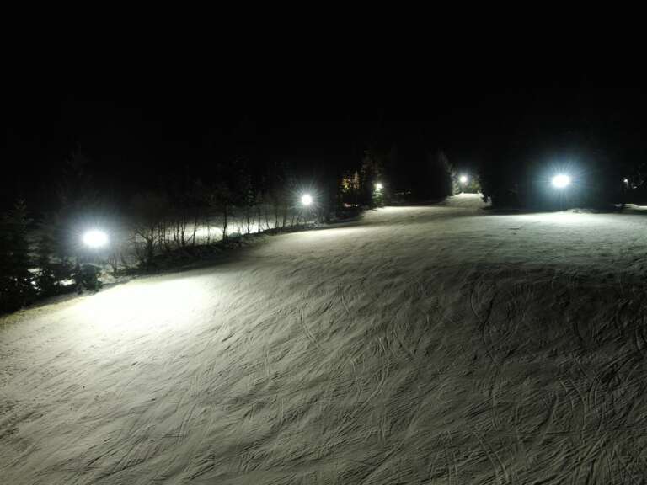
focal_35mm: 25
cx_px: 324
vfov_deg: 54.9
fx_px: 467
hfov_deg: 69.4
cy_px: 242
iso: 100
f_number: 2.8
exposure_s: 1/1.67
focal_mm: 4.48
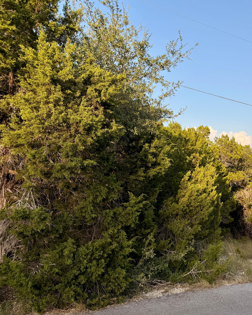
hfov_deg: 43.2
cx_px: 209
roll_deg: +0.9
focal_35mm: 32
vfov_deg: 55.7
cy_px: 155
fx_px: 298
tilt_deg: +4.4
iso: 80
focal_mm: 6.76
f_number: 1.78
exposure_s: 1/2000
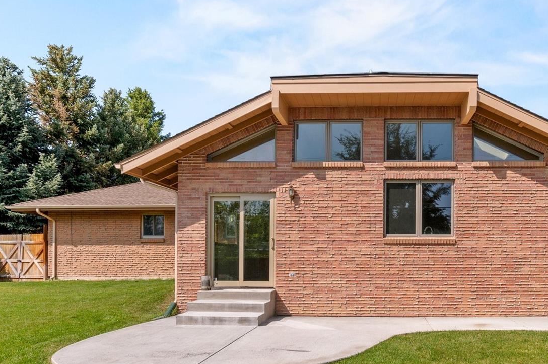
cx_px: 366
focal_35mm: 25
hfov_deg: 69.5
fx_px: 380
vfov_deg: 51.2
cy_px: 191
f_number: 8
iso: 400
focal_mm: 17
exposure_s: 1/800
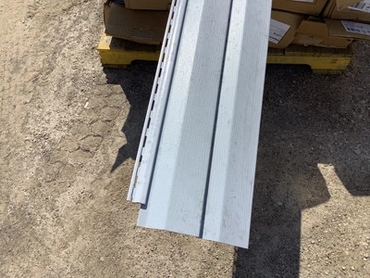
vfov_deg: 45.4
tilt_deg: -57.0
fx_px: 331
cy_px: 139
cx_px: 185
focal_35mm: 31
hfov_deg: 58.4
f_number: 2.4
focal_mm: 3.3
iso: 25
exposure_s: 1/2809
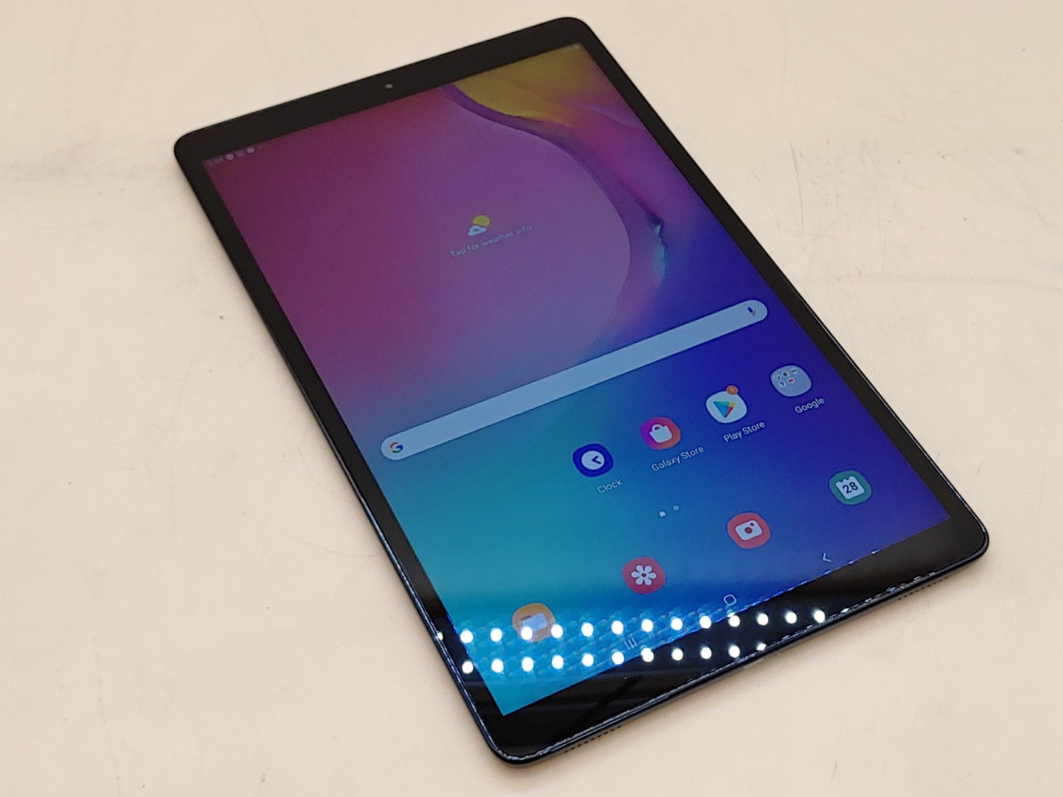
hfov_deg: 35.5
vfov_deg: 27.0
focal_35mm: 54
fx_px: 1658
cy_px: 398
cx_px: 532
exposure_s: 1/101
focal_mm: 4.36
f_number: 1.8
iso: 50
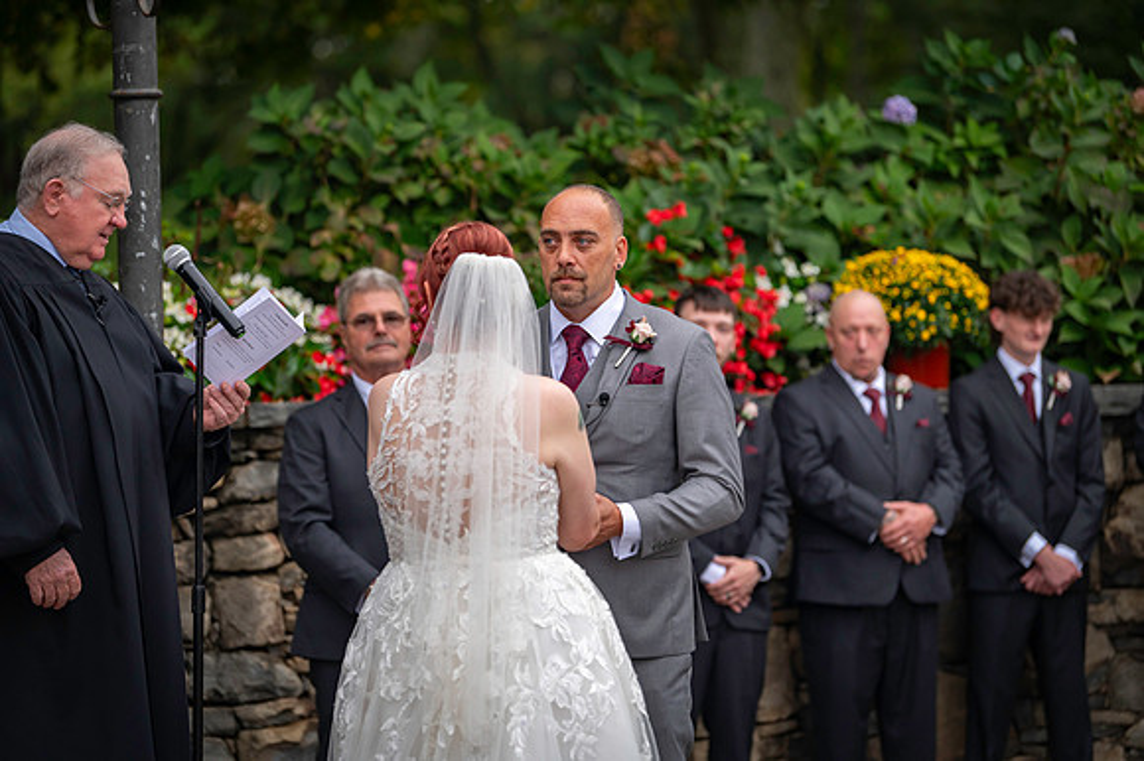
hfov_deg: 13.7
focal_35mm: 150
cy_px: 380
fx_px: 4764
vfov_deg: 9.1
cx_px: 572
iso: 640
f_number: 2.8
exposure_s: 1/640
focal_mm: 150
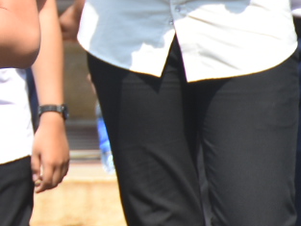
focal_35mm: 1270
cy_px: -163
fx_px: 11047
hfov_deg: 1.6
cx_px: -421
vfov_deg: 1.2
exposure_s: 1/320
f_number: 8
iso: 200
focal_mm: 170
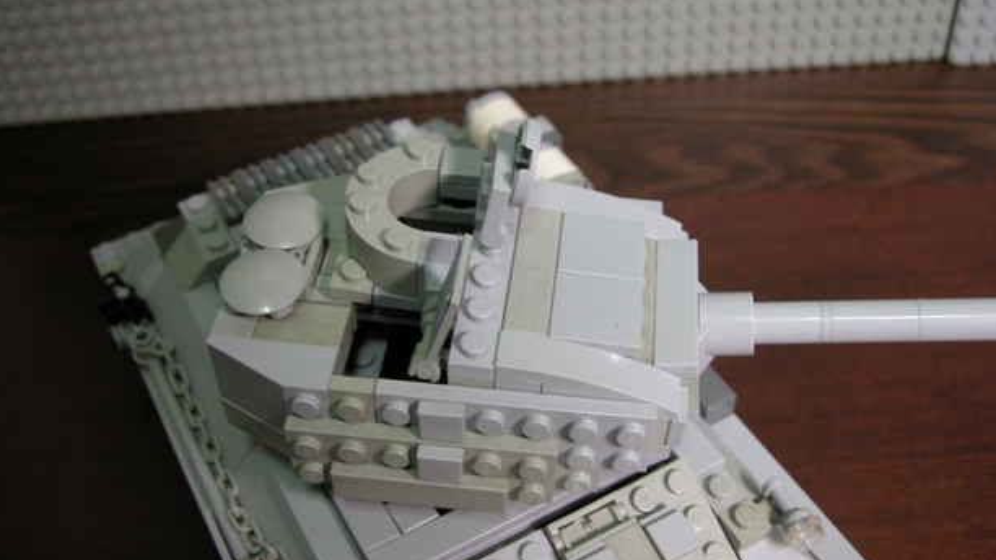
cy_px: 280
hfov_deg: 49.4
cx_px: 514
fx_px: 1083
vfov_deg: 29.0
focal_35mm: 41
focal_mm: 9.2
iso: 100
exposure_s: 1/8.5
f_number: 2.8
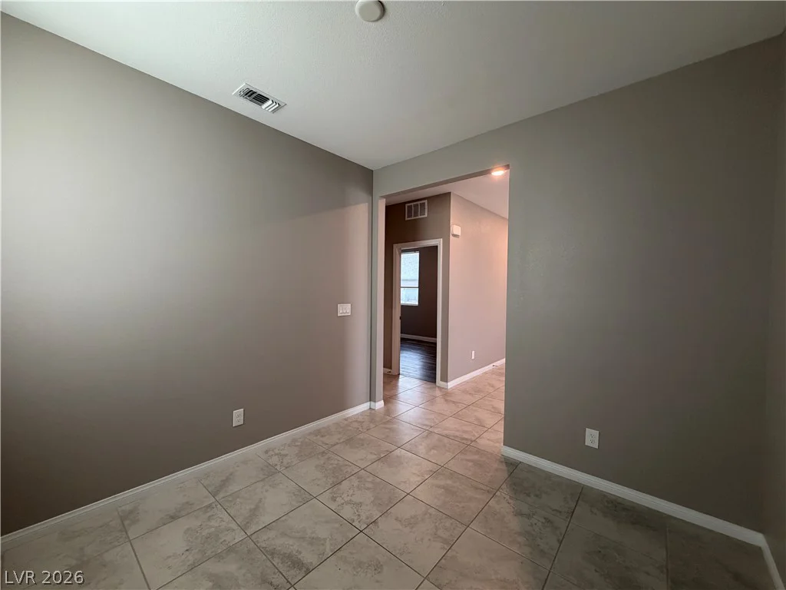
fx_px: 318
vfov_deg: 85.7
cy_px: 295
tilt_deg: -1.3
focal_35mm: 14
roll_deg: -0.6
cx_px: 393
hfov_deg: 102.1
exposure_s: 1/120
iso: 320
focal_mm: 2.22
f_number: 2.2
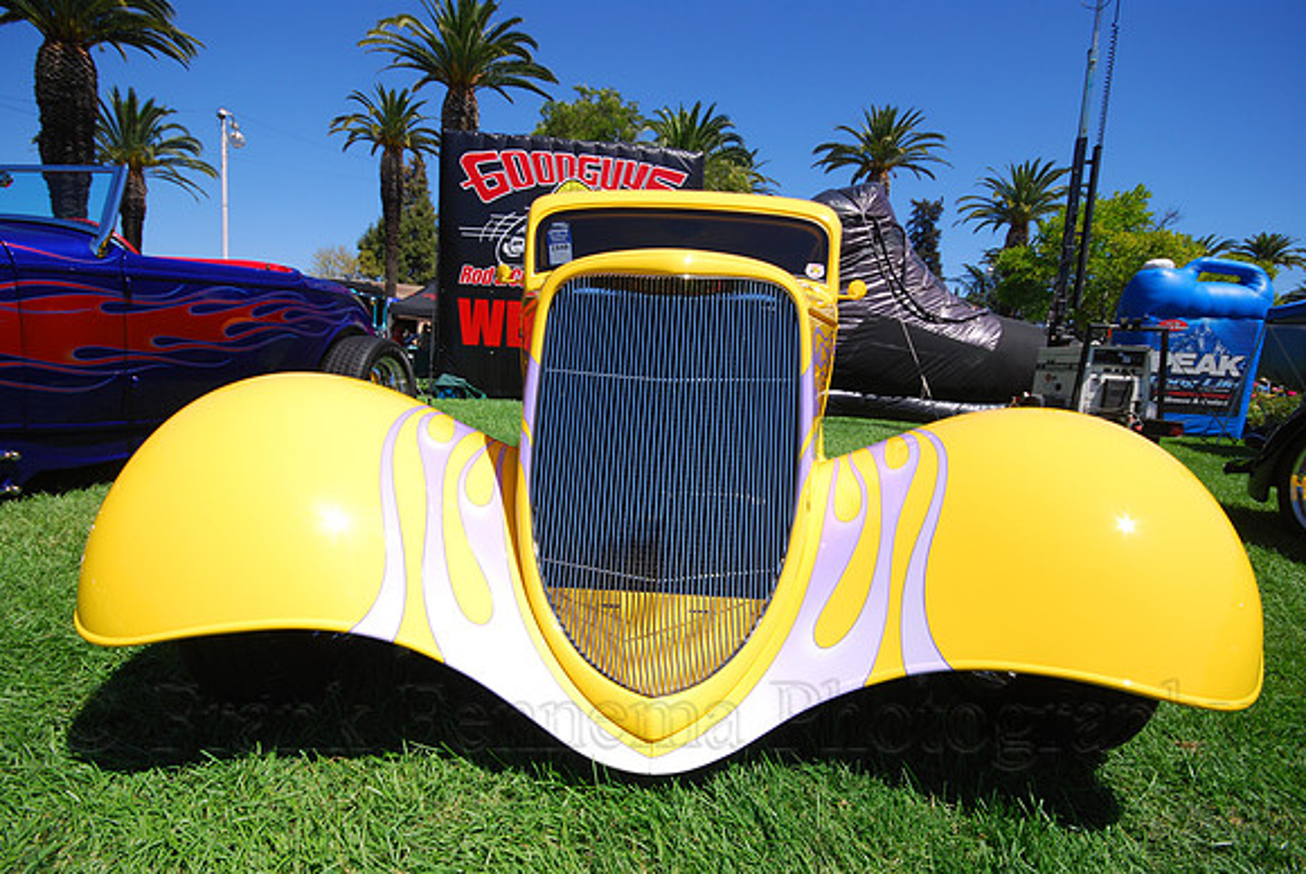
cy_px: 437
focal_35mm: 18
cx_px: 653
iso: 100
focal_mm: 12
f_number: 9.5
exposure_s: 1/180
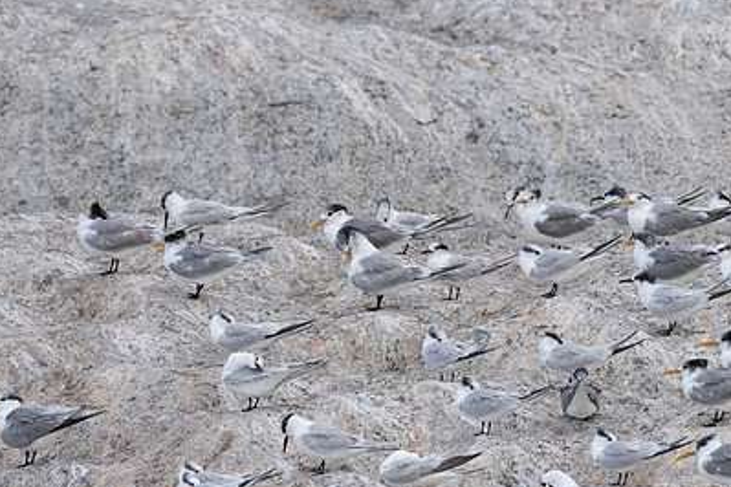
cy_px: 440
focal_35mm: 1116
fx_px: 22659
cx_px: 438
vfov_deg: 1.2
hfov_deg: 1.8
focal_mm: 600
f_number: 9
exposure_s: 1/2000
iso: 800
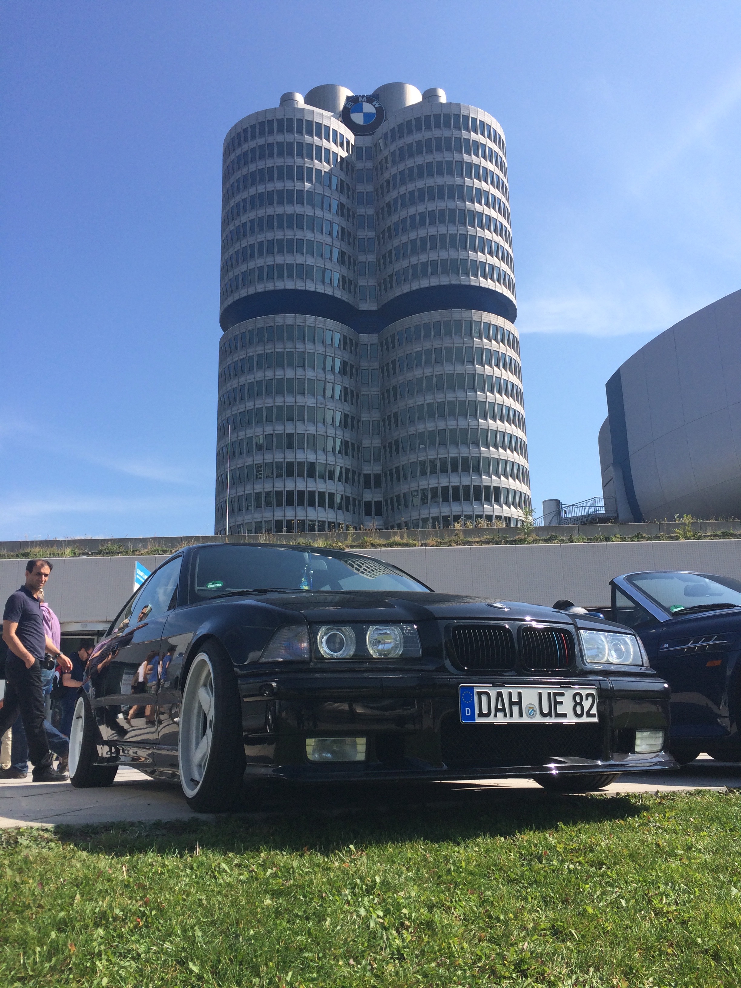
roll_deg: +2.8
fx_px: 828
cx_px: 370
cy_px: 494
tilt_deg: +15.2
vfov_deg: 61.7
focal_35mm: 29
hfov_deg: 48.2
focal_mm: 4.15
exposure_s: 1/1866
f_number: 2.2
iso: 32
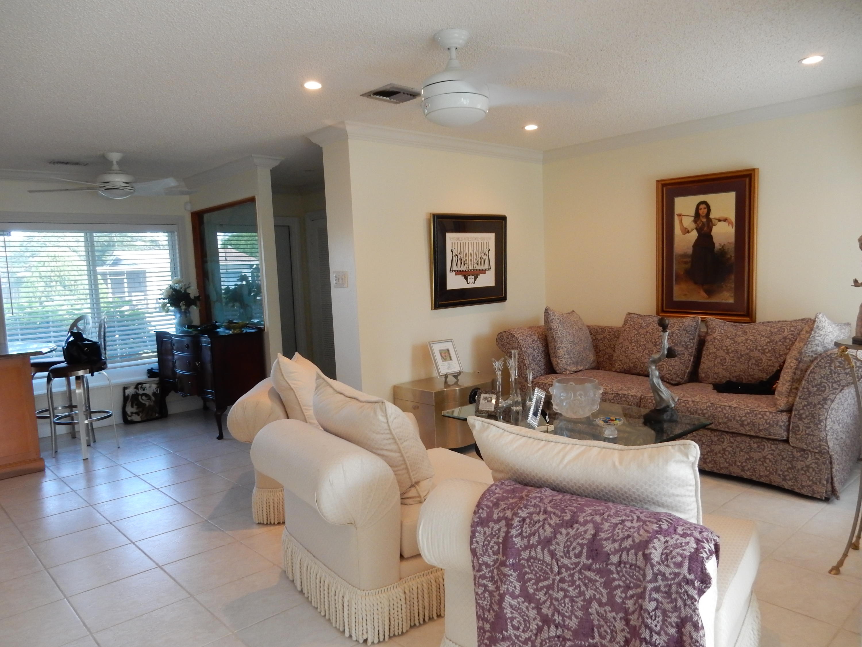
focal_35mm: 25
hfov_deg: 69.4
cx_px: 431
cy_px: 324
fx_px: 623
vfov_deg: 54.9
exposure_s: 1/30
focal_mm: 4.5
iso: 320
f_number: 3.7
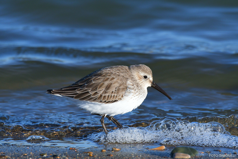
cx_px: 119
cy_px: 80
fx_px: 5950
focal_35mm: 900
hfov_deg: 2.3
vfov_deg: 1.5
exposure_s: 1/2000
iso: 1000
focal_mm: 600
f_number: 8
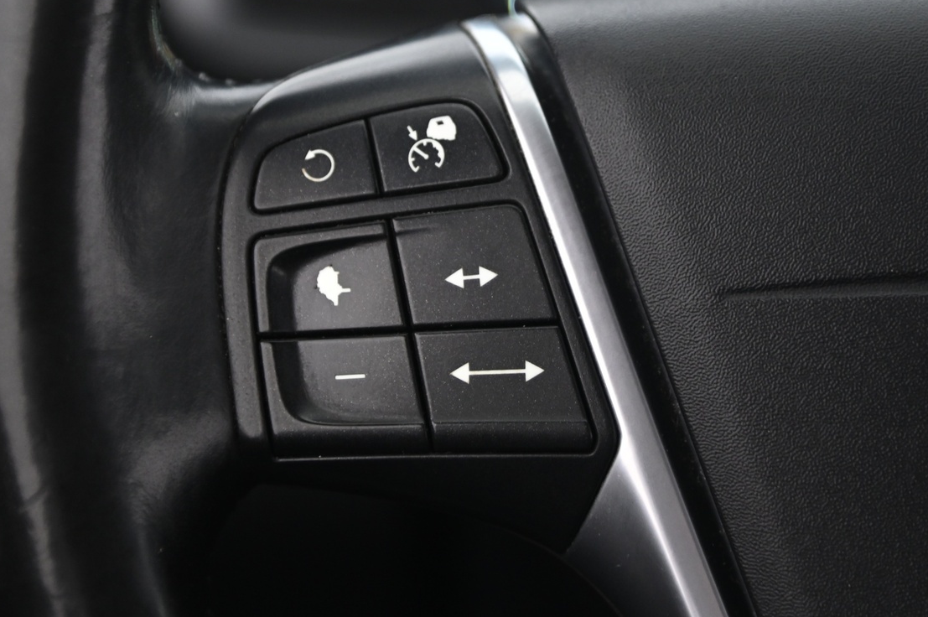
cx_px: 525
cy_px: 202
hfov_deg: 11.7
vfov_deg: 7.8
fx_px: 4533
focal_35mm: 176
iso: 2000
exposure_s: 1/15
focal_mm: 120
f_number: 4
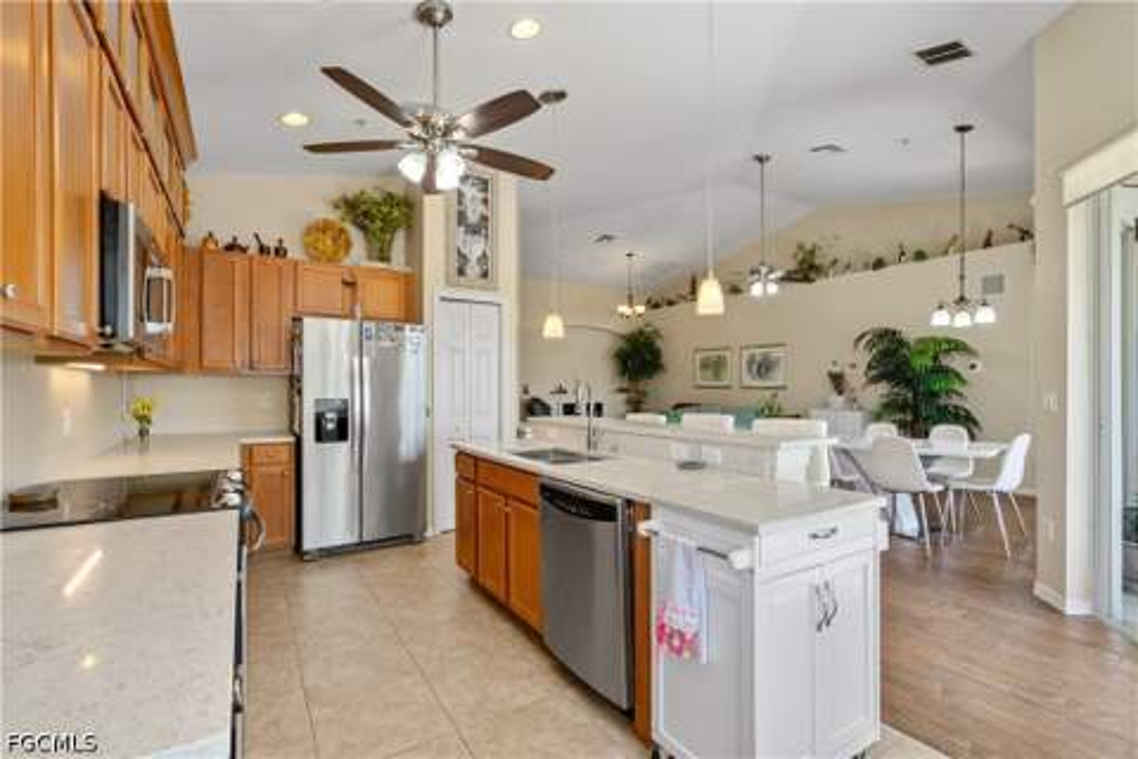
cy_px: 380
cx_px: 569
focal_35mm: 16
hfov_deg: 96.7
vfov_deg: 73.7
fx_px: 506
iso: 400
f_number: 8
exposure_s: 1/60
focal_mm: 16
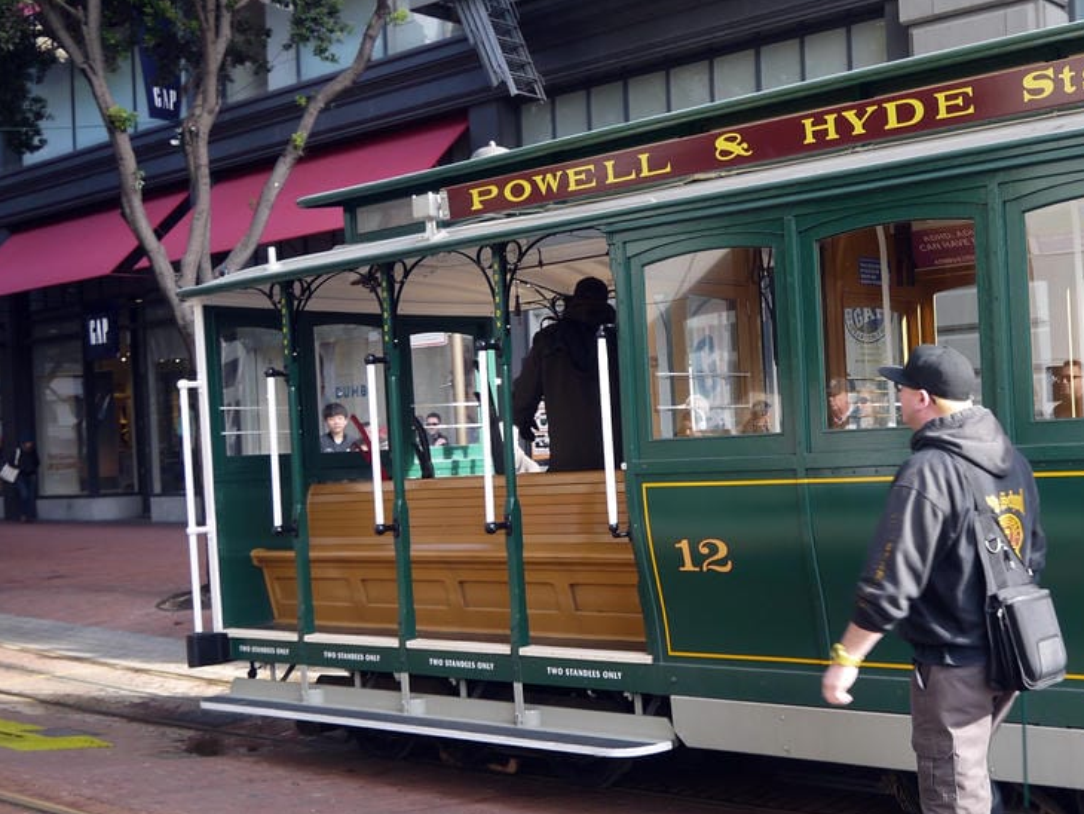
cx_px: 879
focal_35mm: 46
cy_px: 468
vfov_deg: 31.5
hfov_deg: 39.5
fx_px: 1441
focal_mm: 14
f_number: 3.5
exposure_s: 1/100
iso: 160
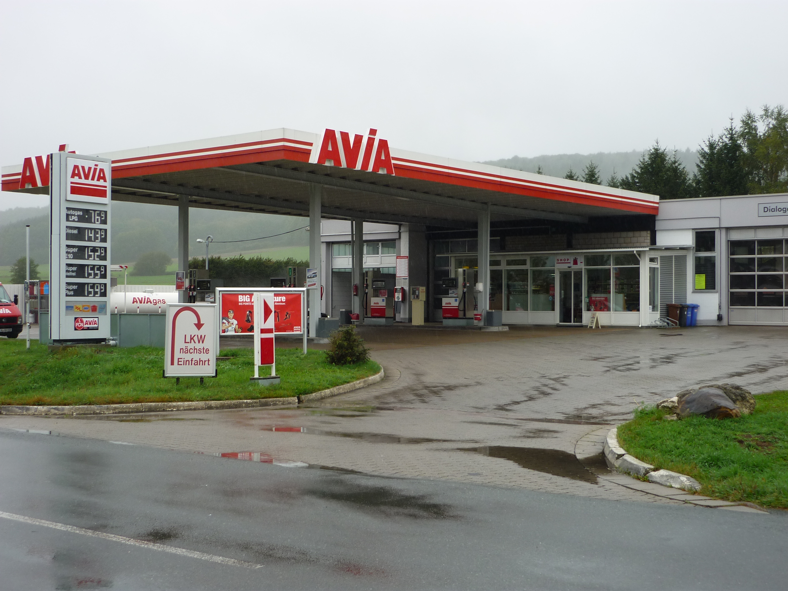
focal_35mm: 45
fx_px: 1024
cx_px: 394
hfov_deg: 42.1
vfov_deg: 32.2
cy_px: 296
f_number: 3.1
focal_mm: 7.4
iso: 80
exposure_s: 1/250
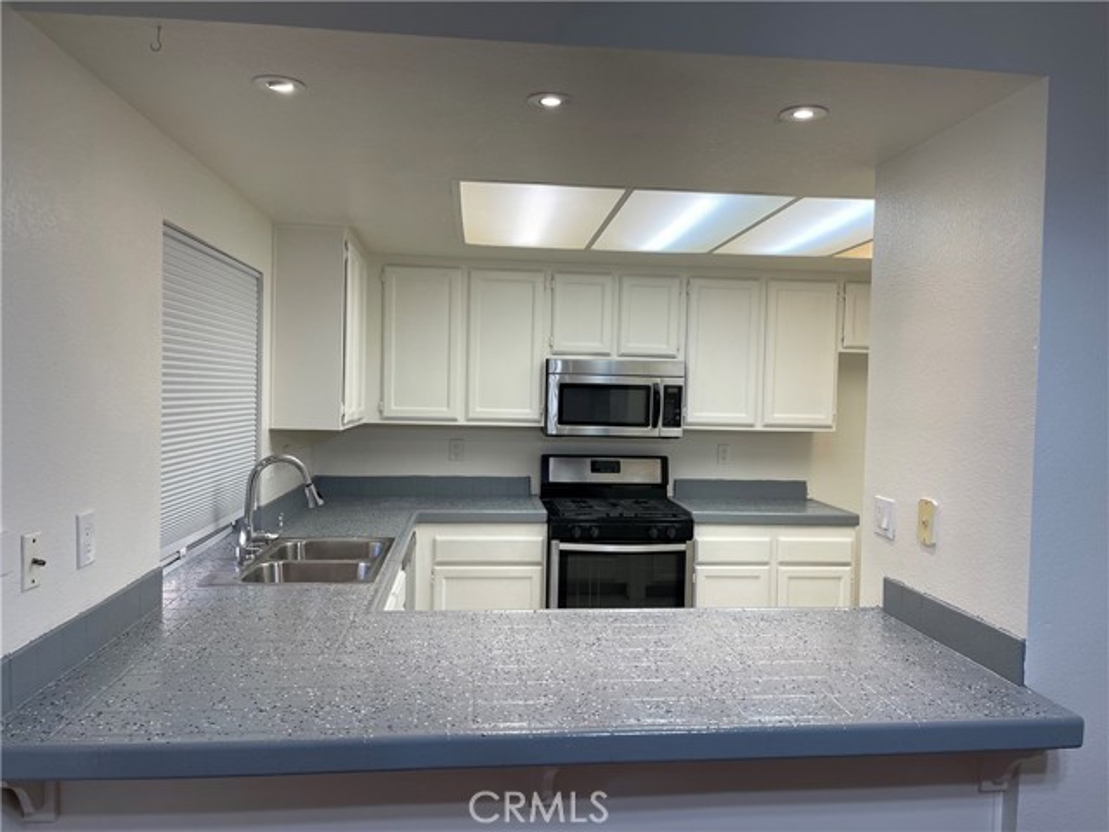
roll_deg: -1.4
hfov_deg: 69.4
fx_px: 801
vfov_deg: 54.9
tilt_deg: -1.8
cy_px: 416
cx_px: 554
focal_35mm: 25
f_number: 1.6
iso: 64
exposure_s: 1/120
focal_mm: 5.1
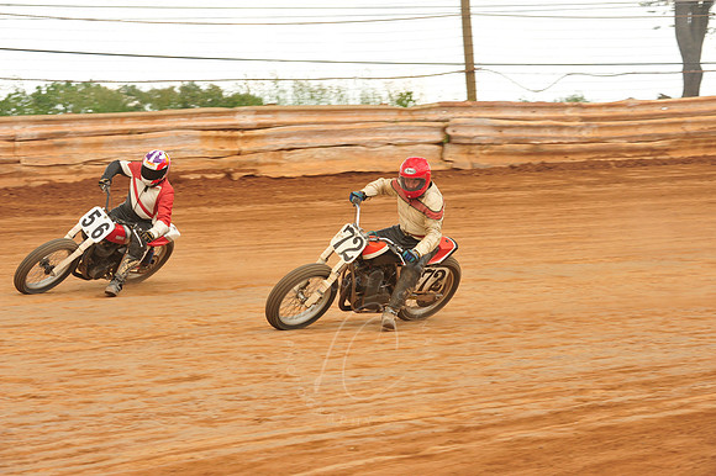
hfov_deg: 16.4
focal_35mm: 125
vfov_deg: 11.0
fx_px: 2485
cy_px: 238
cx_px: 358
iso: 800
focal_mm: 125
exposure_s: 1/400
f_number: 10
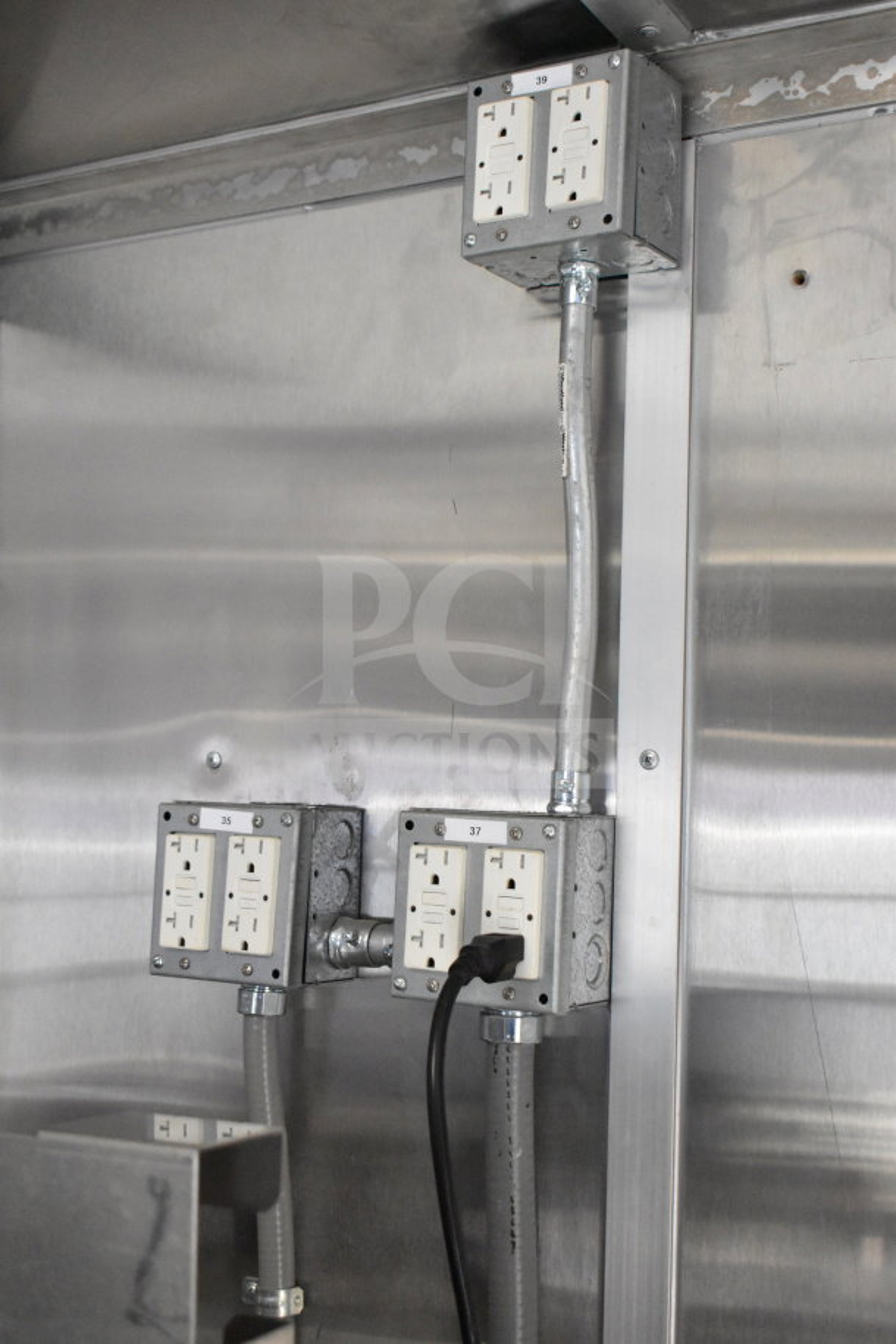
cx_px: 448
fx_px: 1736
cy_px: 672
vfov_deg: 42.3
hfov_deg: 28.9
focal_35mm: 46
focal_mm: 31
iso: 5600
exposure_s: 1/50
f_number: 4.2
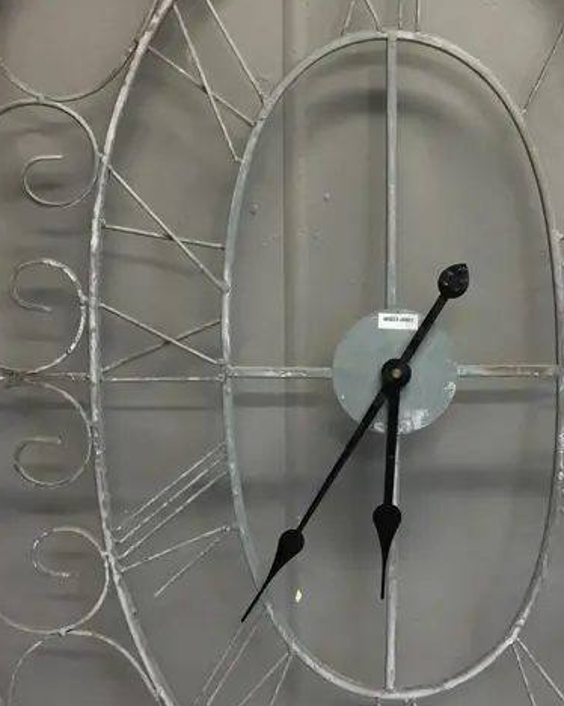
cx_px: 371
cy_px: 370
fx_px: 1294
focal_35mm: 62
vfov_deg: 30.5
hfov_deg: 24.5
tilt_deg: -10.0
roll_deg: -1.8
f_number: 2.2
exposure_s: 1/33
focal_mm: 4.15
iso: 40
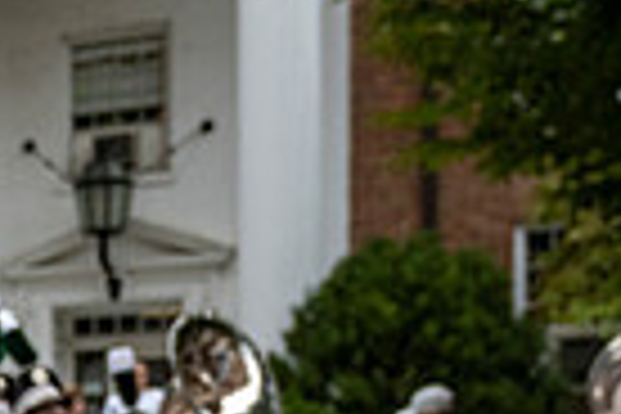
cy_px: 587
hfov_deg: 16.7
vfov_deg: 12.9
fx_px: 1742
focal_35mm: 101
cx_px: -500
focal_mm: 24
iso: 640
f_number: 4
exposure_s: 1/1600
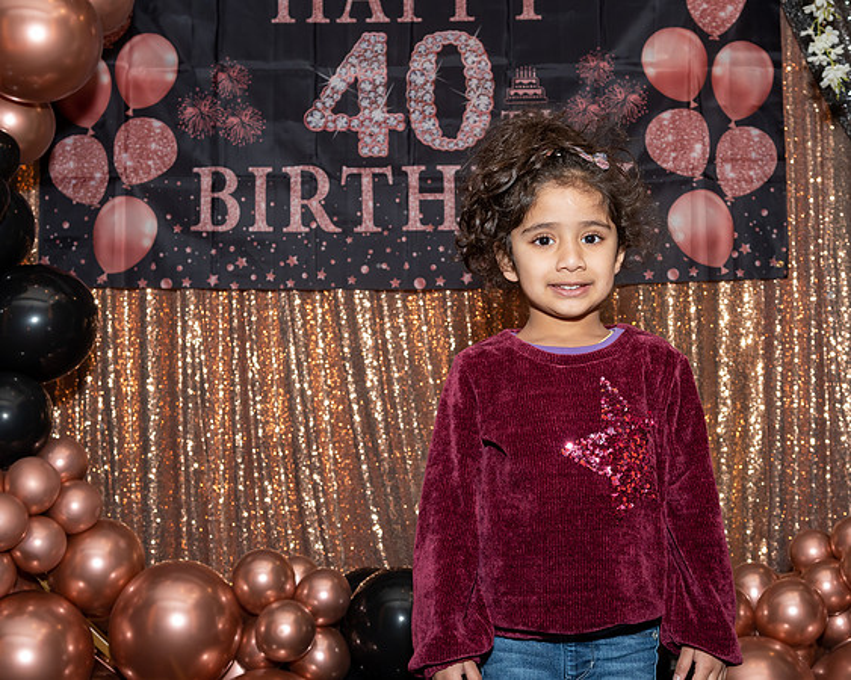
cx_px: 476
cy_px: 341
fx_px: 1344
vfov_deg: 28.4
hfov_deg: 35.1
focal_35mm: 53
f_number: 7.1
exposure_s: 1/250
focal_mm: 31
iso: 400
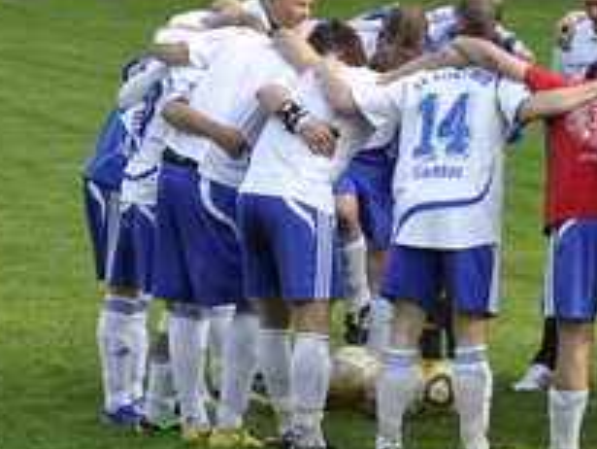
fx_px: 5145
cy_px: 128
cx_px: 498
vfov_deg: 5.0
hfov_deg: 6.6
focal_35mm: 298
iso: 200
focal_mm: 85
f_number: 5.6
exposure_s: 1/125
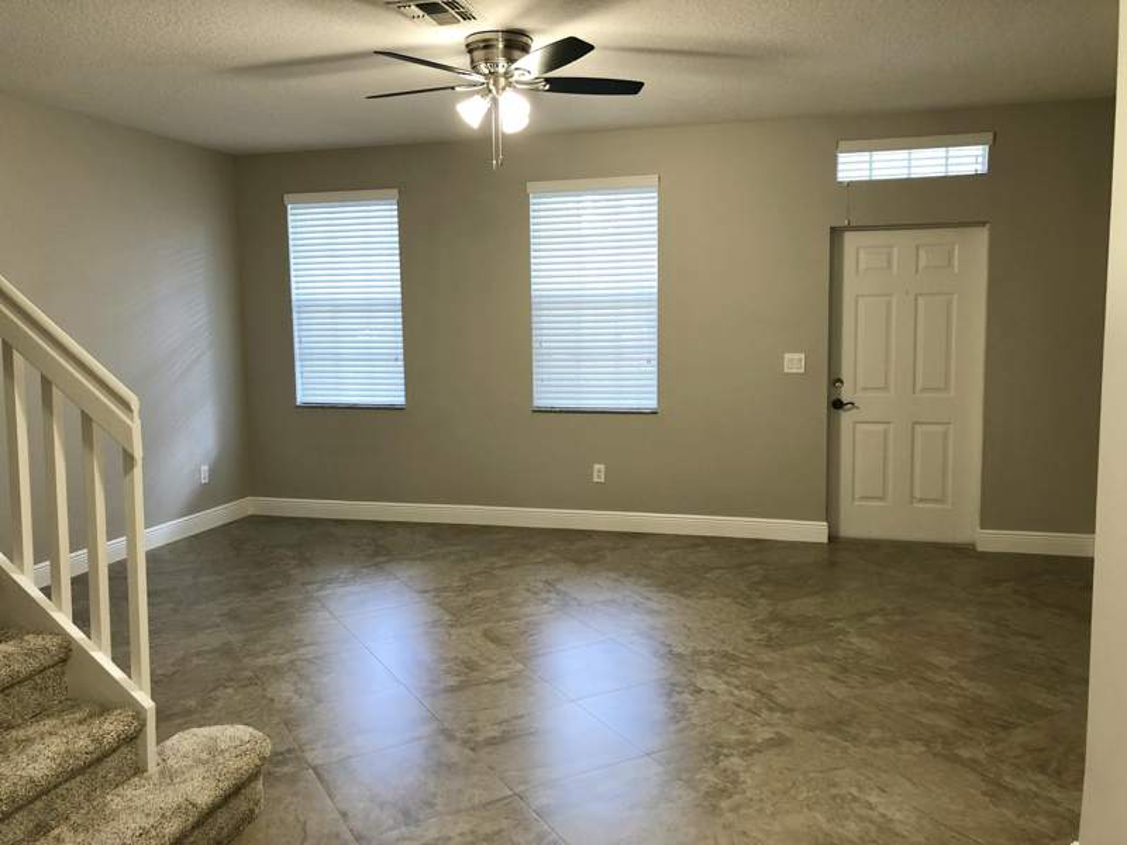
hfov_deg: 63.4
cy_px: 422
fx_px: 912
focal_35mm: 28
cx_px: 564
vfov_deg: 49.7
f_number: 1.8
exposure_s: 1/24
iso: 40
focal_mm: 4
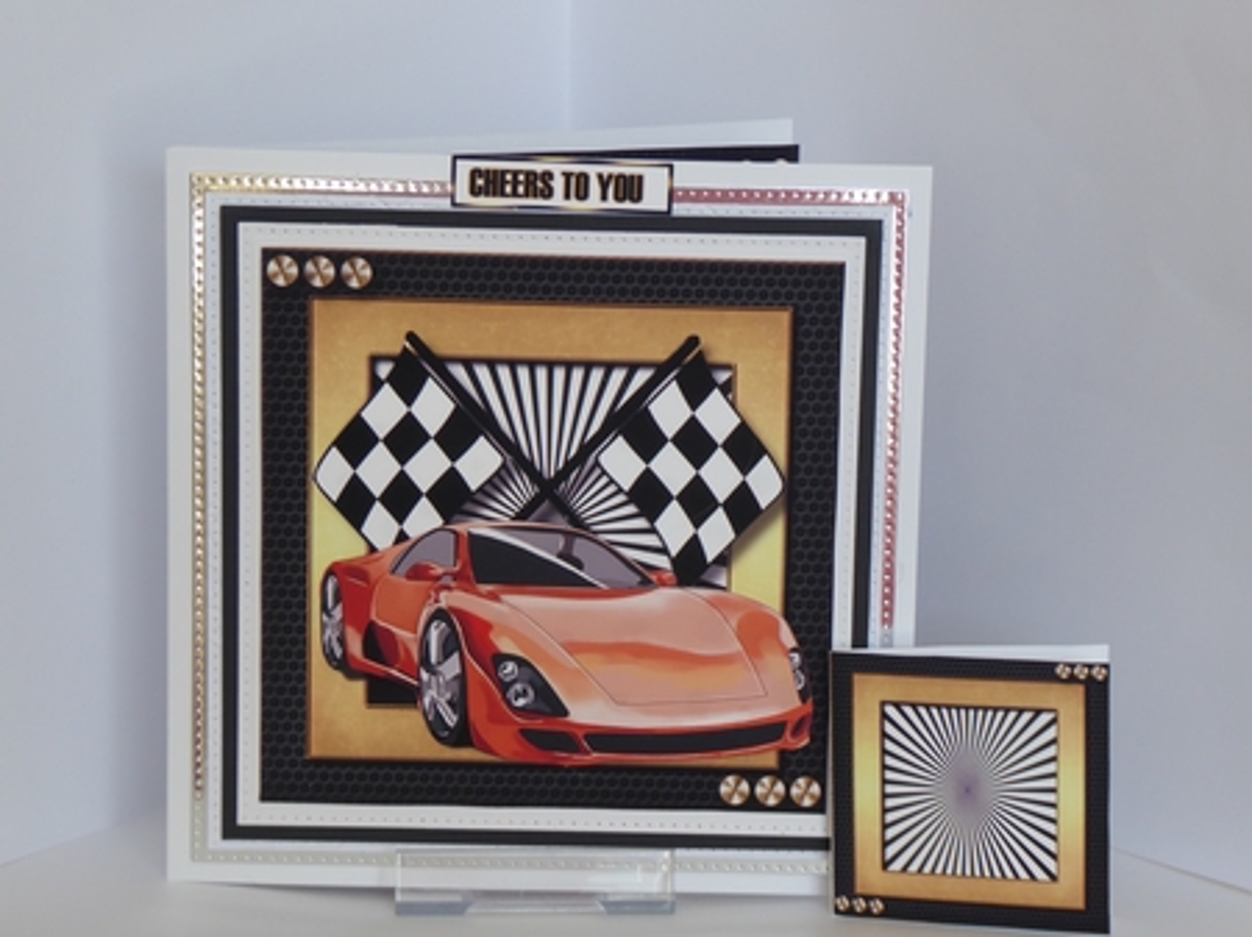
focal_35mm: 98
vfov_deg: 15.1
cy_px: 468
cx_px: 626
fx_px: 3543
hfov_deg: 20.0
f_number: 4.9
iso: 160
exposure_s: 1/60
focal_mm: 16.1
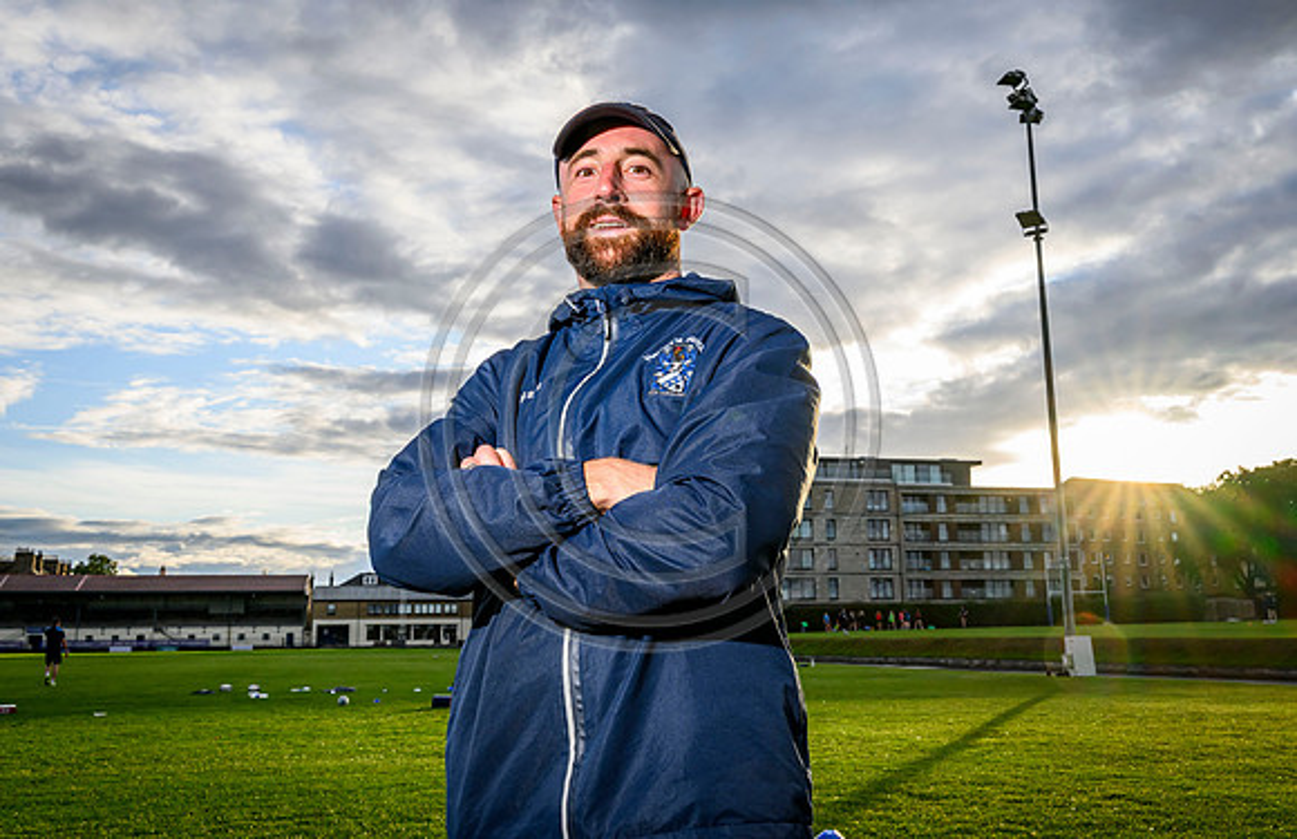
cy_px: 398
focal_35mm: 33
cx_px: 626
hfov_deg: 58.1
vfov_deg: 39.5
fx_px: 1166
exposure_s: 1/125
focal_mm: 24
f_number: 11
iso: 320
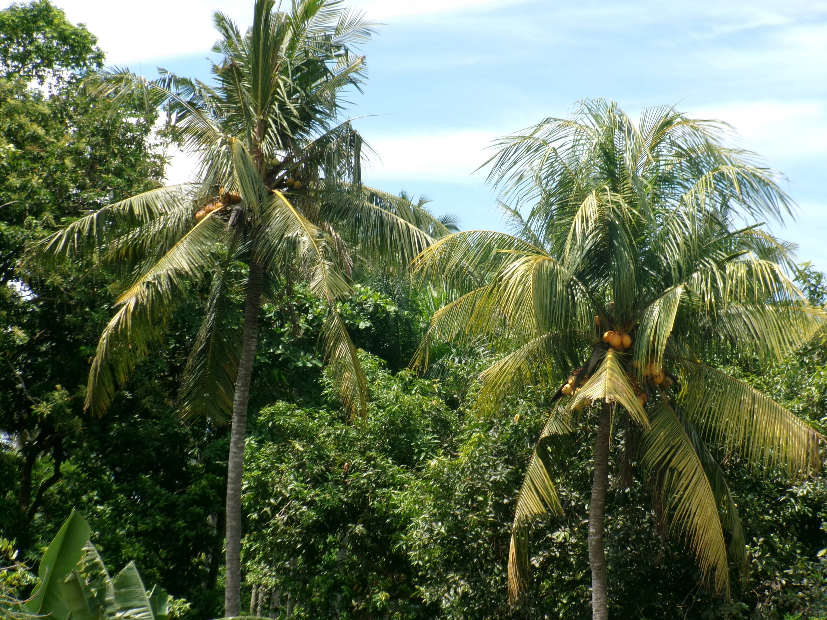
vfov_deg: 12.9
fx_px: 2747
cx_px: 414
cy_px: 310
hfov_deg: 17.1
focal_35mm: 115
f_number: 6.2
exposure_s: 1/280
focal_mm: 20.6
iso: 100
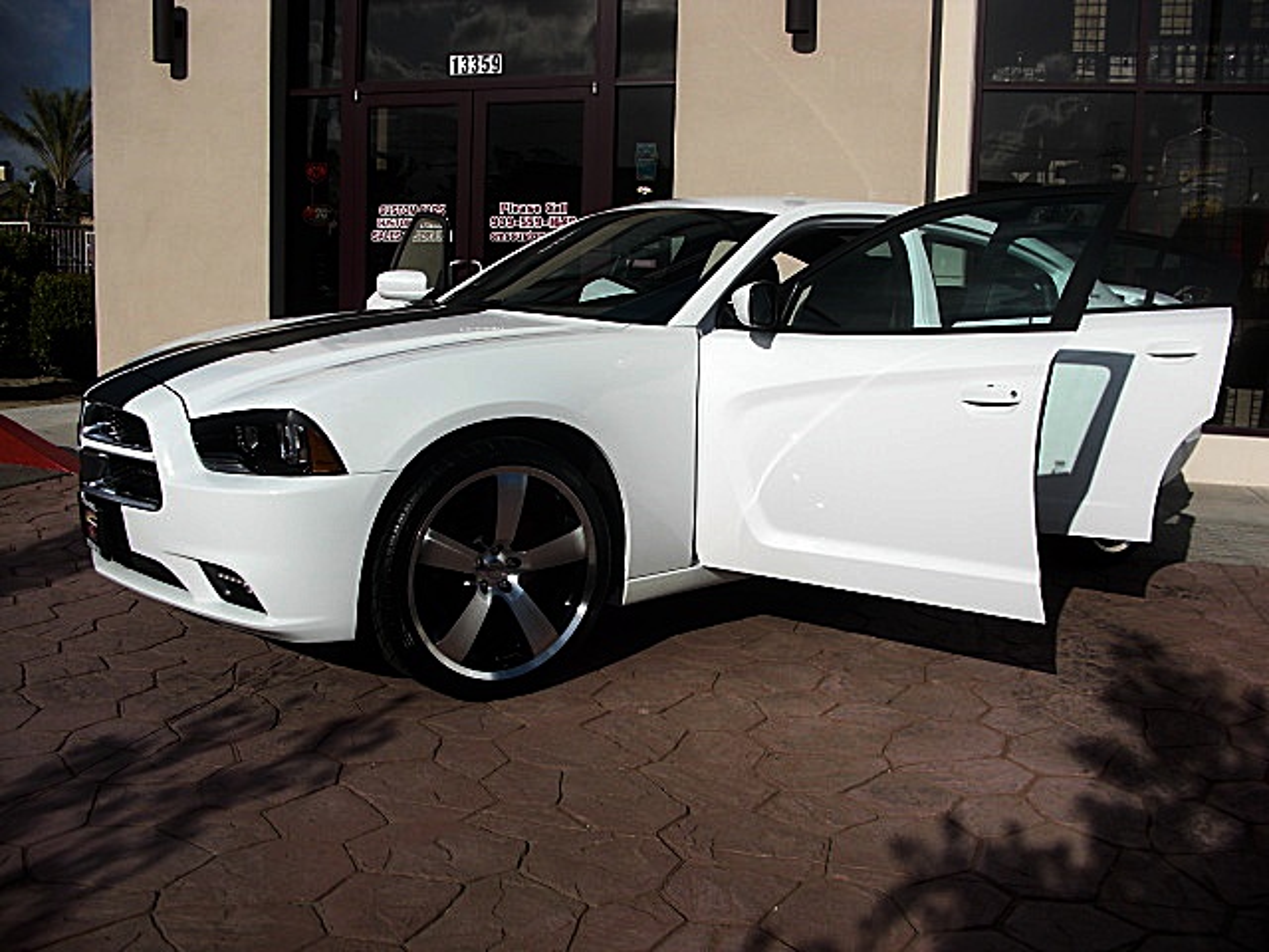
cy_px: 476
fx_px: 1320
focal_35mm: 36
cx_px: 634
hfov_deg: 51.4
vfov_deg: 39.7
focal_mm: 6.3
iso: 50
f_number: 7.9
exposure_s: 1/250
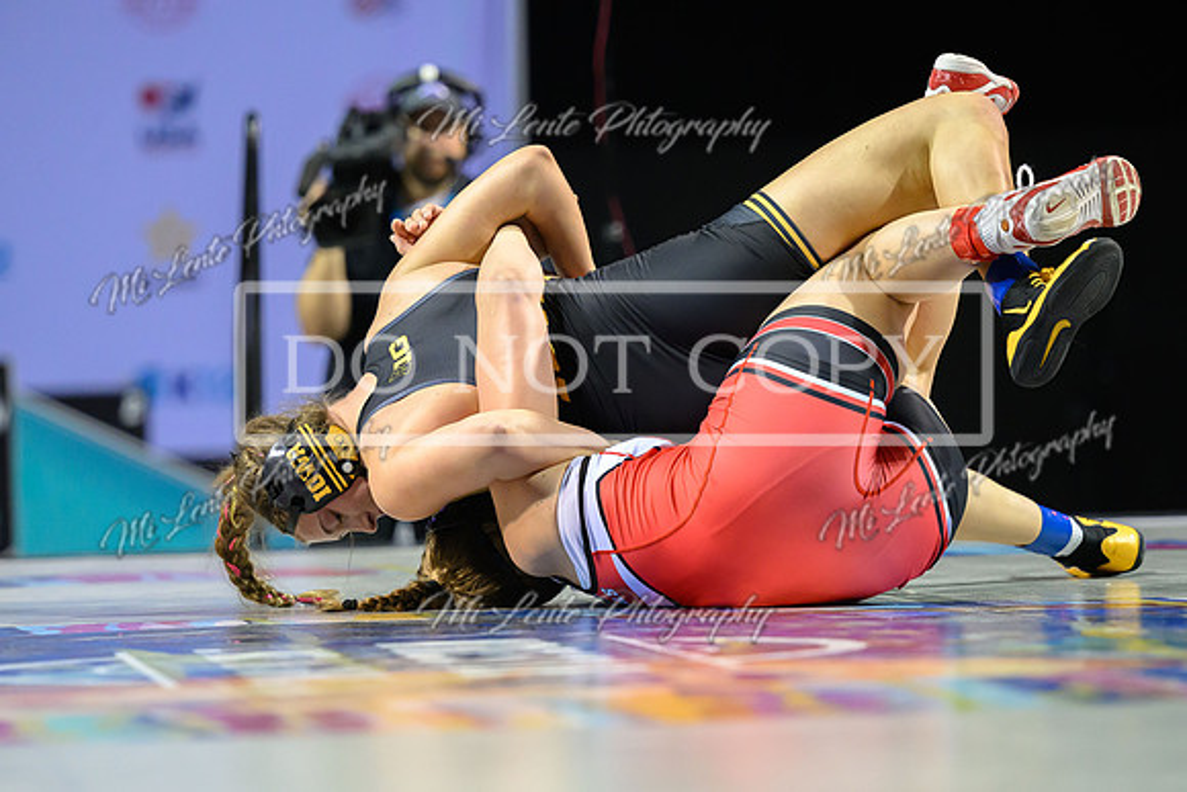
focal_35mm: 201
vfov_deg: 6.8
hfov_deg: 10.2
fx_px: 6635
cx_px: 527
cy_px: 407
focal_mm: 145
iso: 5000
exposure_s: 1/800
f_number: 2.8
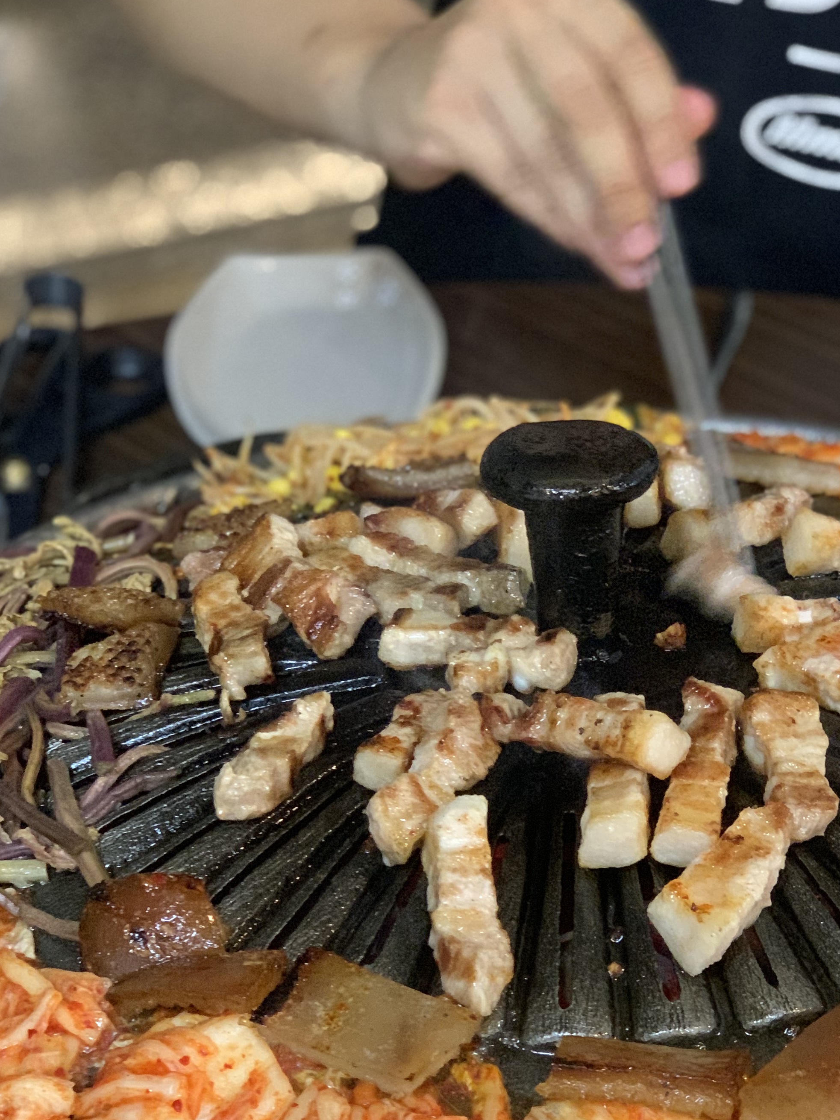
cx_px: 503
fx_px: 2588
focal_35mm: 80
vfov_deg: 24.3
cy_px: 727
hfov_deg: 18.4
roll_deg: -0.3
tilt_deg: -35.3
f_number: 2.4
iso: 400
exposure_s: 1/40
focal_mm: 6
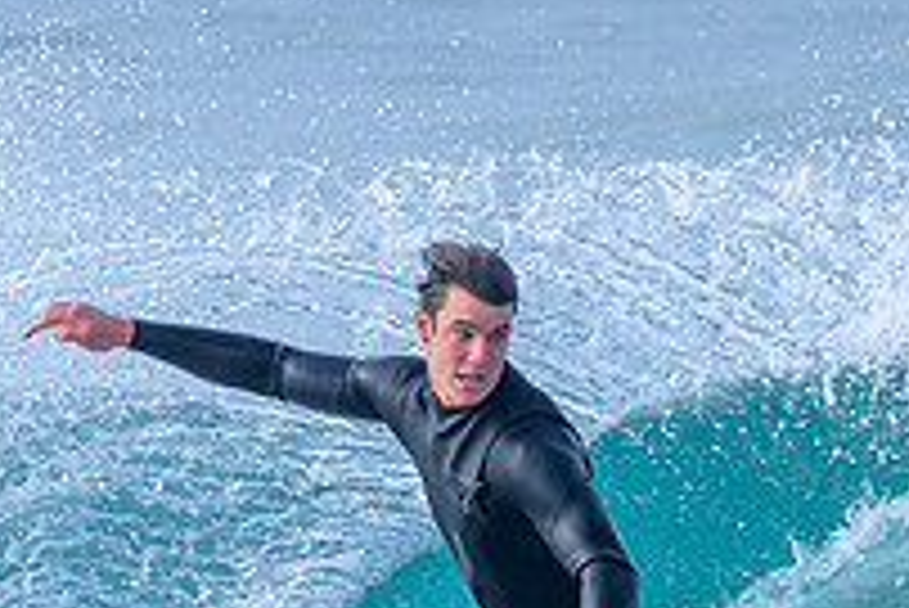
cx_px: 506
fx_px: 70723
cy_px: 878
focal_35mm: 2799
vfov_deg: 0.5
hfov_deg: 0.7
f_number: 6.3
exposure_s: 1/1600
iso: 500
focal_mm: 800
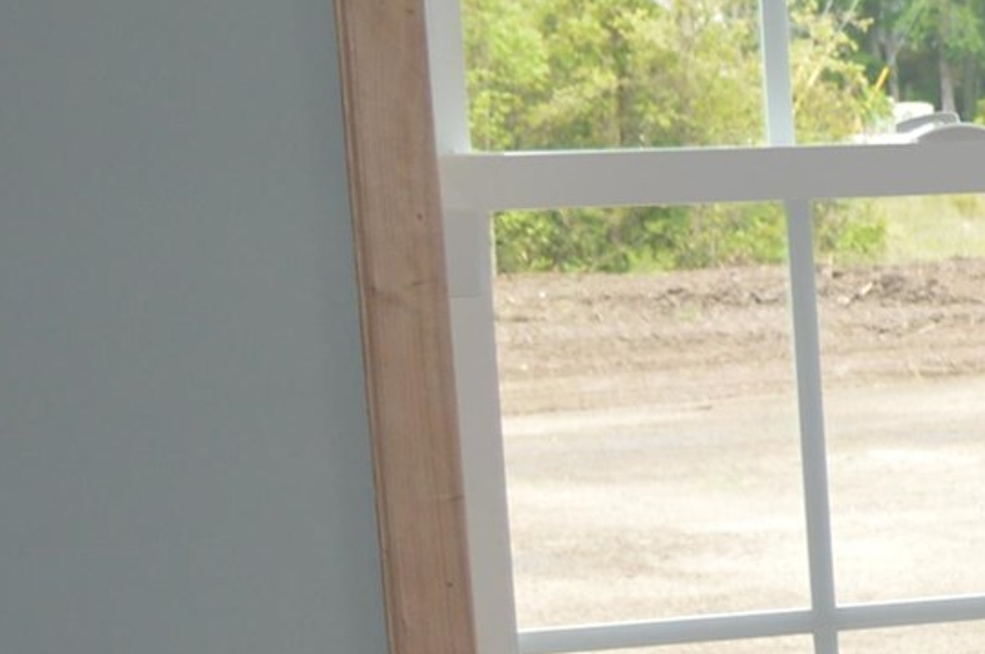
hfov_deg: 10.6
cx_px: 2259
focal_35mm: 171
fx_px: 4673
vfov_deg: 7.8
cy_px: 1010
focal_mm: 20
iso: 160
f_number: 4
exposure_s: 1/125
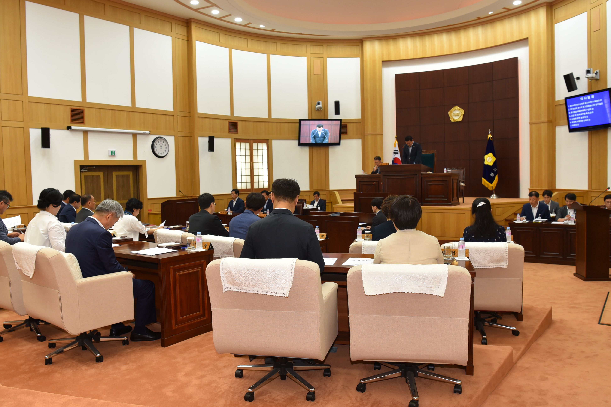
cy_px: 199
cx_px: 303
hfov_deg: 65.5
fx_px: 475
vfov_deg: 46.4
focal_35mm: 28
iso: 800
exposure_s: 1/80
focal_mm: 24
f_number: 4.5
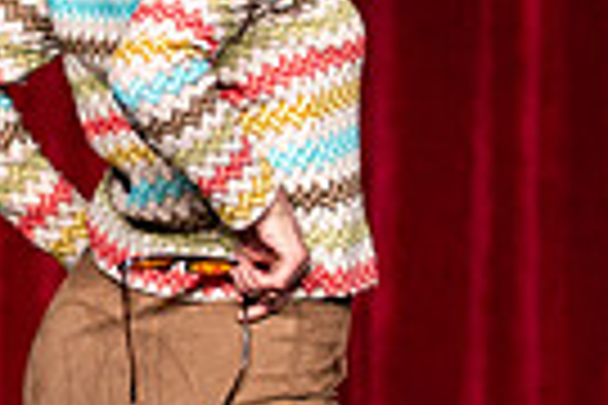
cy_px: 224
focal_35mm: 792
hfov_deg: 2.6
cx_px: 314
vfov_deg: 1.7
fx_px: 13375
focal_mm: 105
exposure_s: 1/400
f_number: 1.4
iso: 400
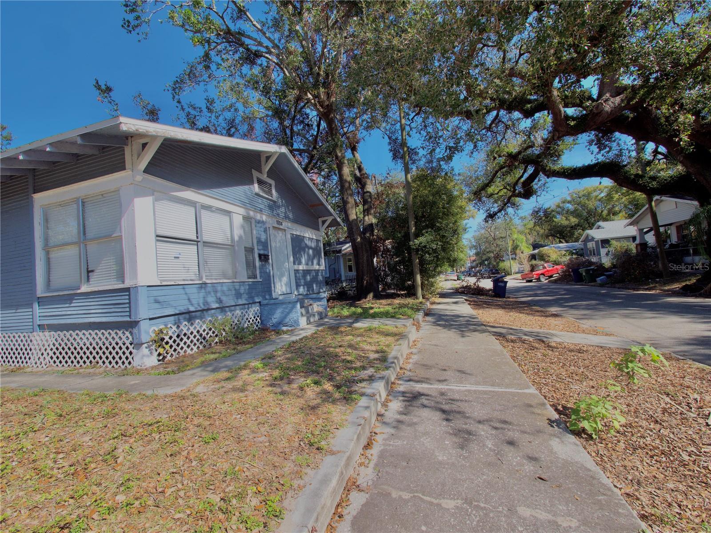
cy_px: 266
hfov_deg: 102.1
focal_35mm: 14
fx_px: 288
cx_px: 356
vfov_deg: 85.7
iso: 200
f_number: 8
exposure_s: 1/400
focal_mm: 7
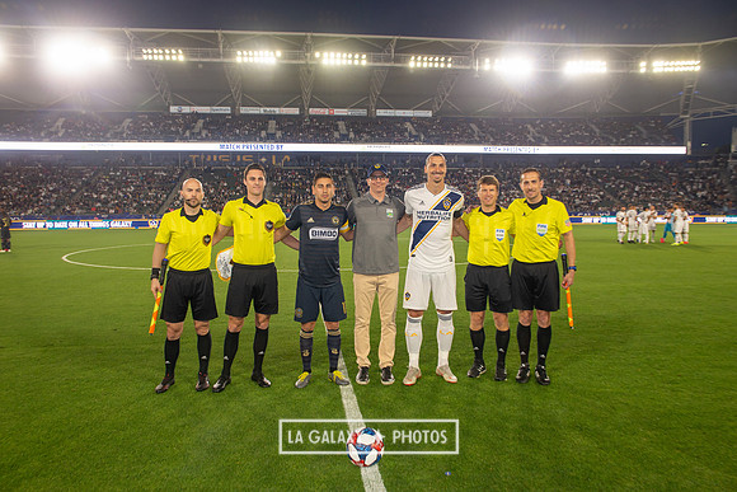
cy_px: 246
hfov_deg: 65.5
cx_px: 368
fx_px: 573
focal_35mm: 28
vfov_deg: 46.4
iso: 640
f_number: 6.3
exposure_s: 1/160
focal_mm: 28
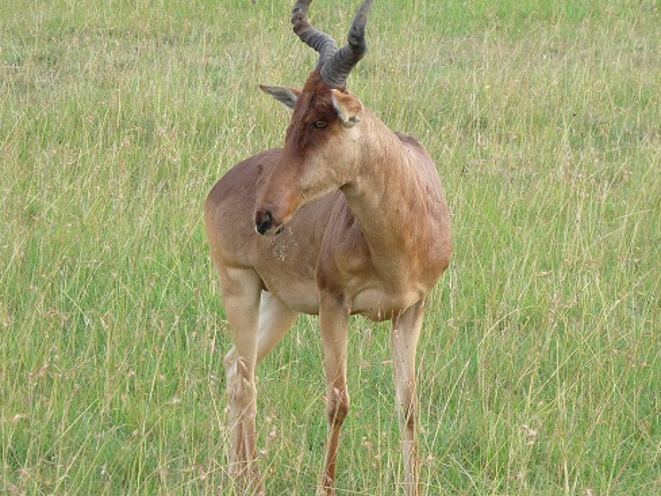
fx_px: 5138
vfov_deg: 5.5
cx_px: 416
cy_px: 270
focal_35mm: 269
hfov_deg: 7.4
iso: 100
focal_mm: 33.5
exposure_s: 1/100
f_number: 3.7
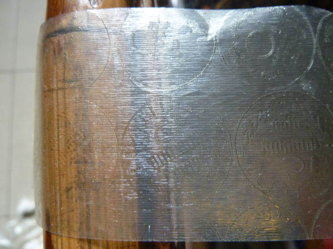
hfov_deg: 69.4
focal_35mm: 25
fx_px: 240
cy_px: 124
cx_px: 166
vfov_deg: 54.9
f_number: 3.3
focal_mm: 4.1
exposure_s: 1/30
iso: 320
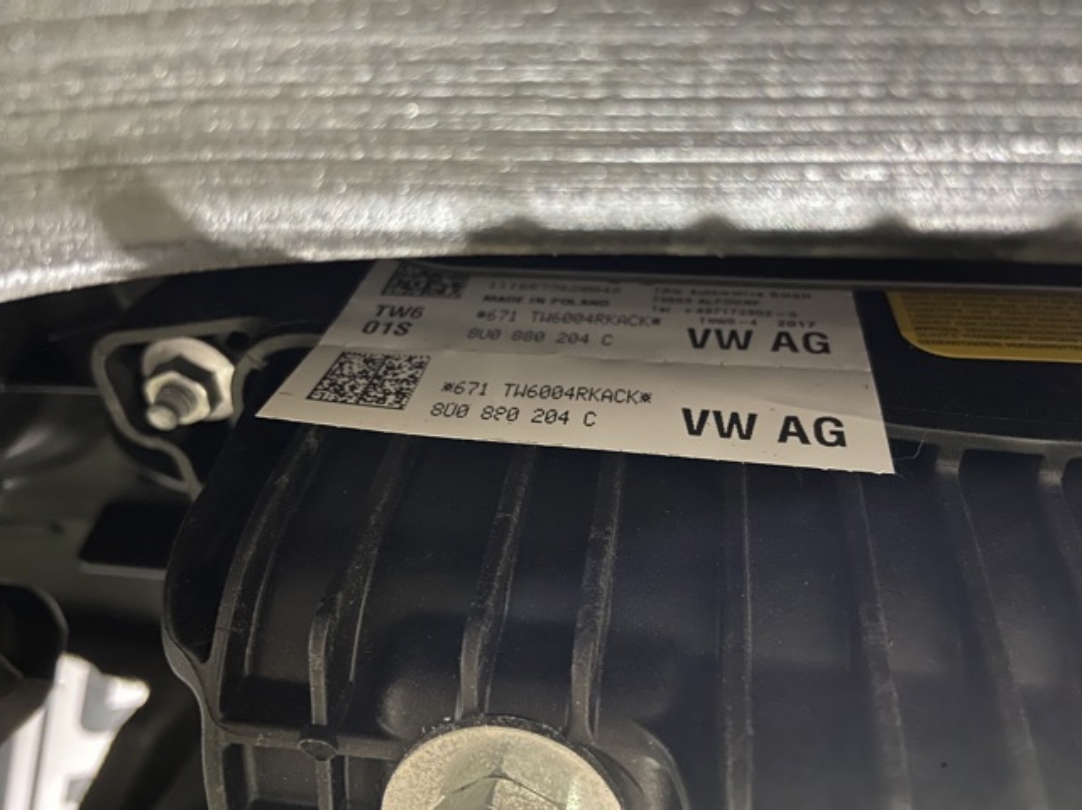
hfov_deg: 69.4
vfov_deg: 54.8
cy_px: 405
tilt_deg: +24.2
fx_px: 781
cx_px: 541
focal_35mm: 25
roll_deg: +6.1
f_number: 1.8
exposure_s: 1/17
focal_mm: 4.25
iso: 800
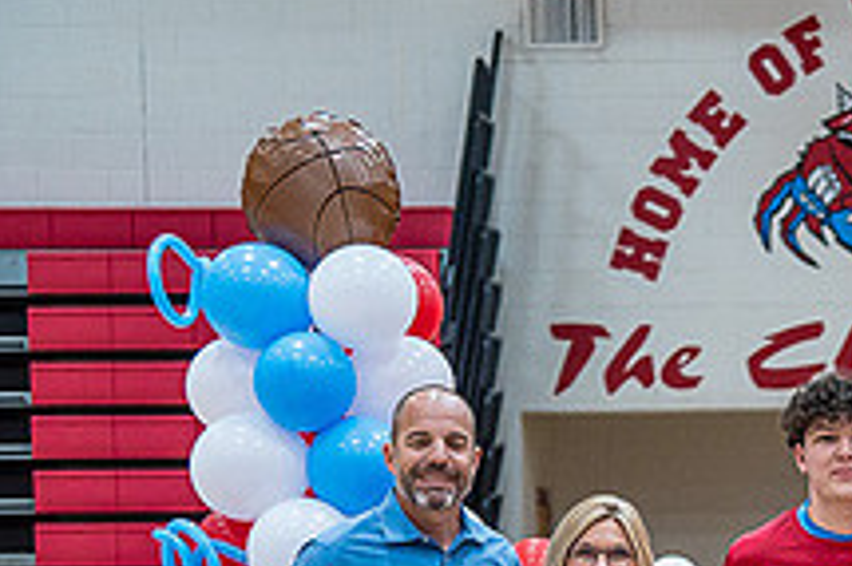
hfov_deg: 10.8
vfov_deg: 7.2
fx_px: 4469
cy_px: 649
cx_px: 852
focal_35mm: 189
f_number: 4
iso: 2000
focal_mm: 70
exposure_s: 1/320
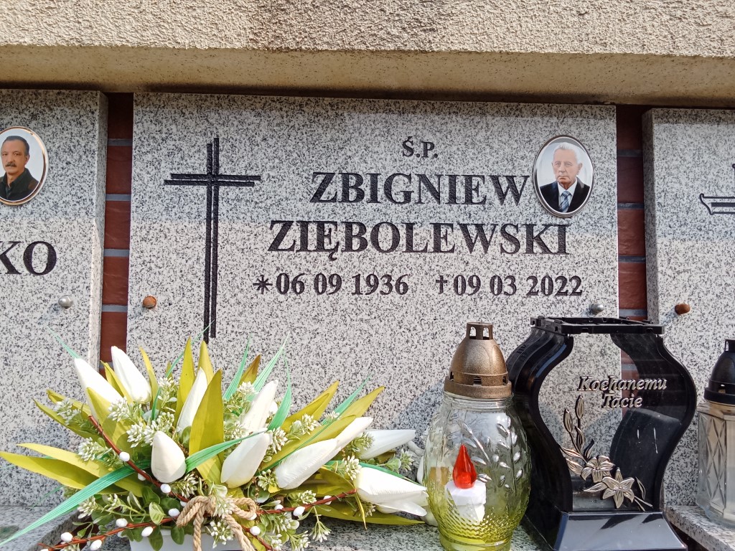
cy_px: 276
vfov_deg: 51.4
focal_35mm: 27
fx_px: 573
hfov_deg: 65.3
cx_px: 368
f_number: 2
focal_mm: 2.79
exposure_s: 1/787
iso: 100
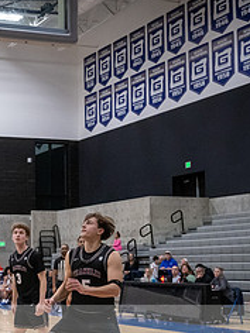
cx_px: -62
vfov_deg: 23.7
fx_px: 790
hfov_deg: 17.1
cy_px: 226
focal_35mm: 82
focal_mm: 29
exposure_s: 1/800
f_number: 3.5
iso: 7200
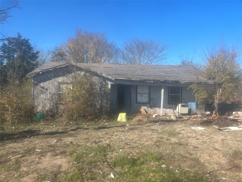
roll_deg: +0.1
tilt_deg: -2.2
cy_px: 91
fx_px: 182
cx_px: 121
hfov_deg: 67.3
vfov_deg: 53.1
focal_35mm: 26
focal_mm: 5.7
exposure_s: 1/2632
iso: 50
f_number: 1.5
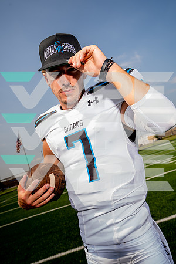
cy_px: 132
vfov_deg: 60.3
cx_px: 88
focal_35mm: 31
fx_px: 227
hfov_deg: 42.3
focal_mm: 31
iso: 100
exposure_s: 1/250
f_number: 7.1
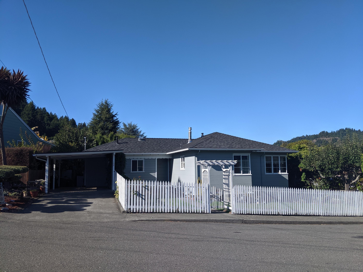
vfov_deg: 51.4
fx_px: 283
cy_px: 136
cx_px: 182
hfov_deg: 65.3
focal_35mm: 27
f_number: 1.8
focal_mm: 4.44
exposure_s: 1/2924
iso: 51
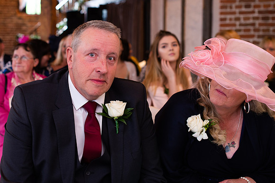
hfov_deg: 39.7
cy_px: 65
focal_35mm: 49
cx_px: 98
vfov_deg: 27.1
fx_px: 377
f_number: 2.5
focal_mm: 35
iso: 500
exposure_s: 1/100
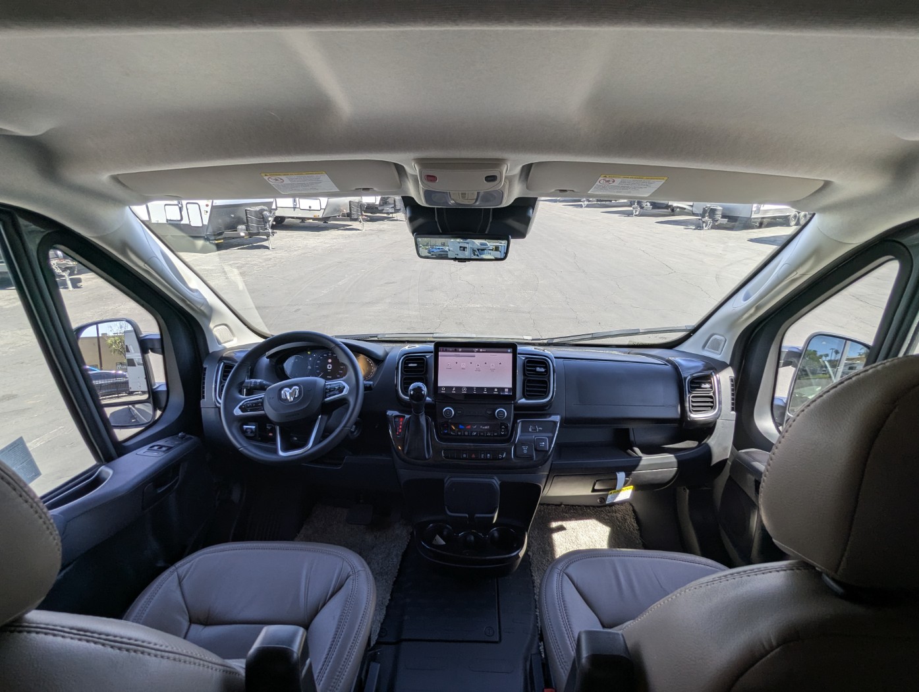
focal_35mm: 16
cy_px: 346
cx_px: 460
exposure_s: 1/392
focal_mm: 2.35
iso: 45
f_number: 2.2
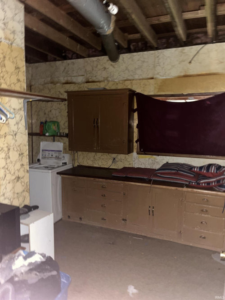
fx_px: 225
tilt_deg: -5.9
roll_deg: -0.1
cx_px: 112
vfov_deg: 67.3
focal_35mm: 26
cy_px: 150
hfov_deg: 53.0
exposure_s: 1/4
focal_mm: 5.1
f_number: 1.6
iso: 250
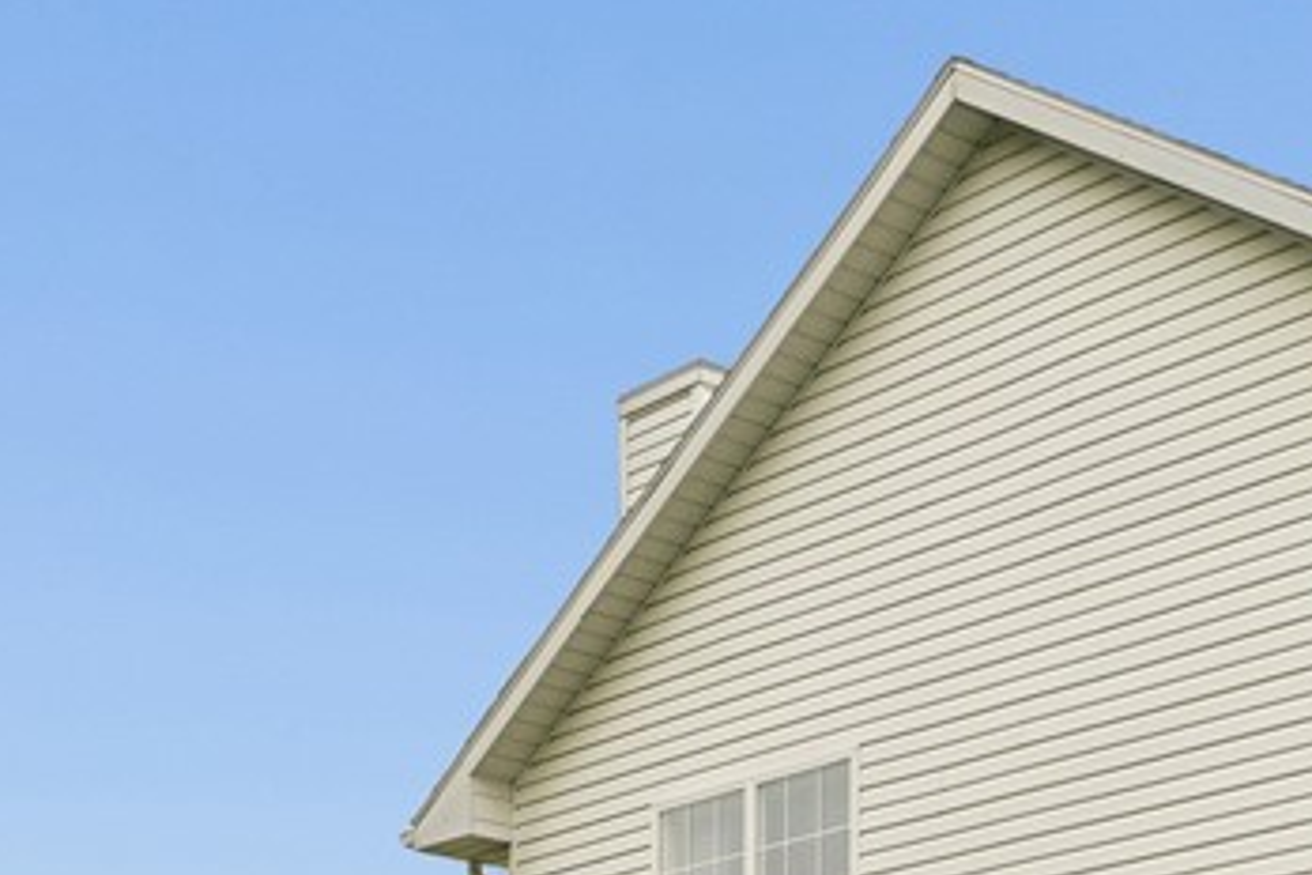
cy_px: 1488
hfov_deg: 24.6
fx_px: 2842
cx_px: 1367
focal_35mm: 78
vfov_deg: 15.5
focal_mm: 16
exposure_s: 1/160
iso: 400
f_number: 10
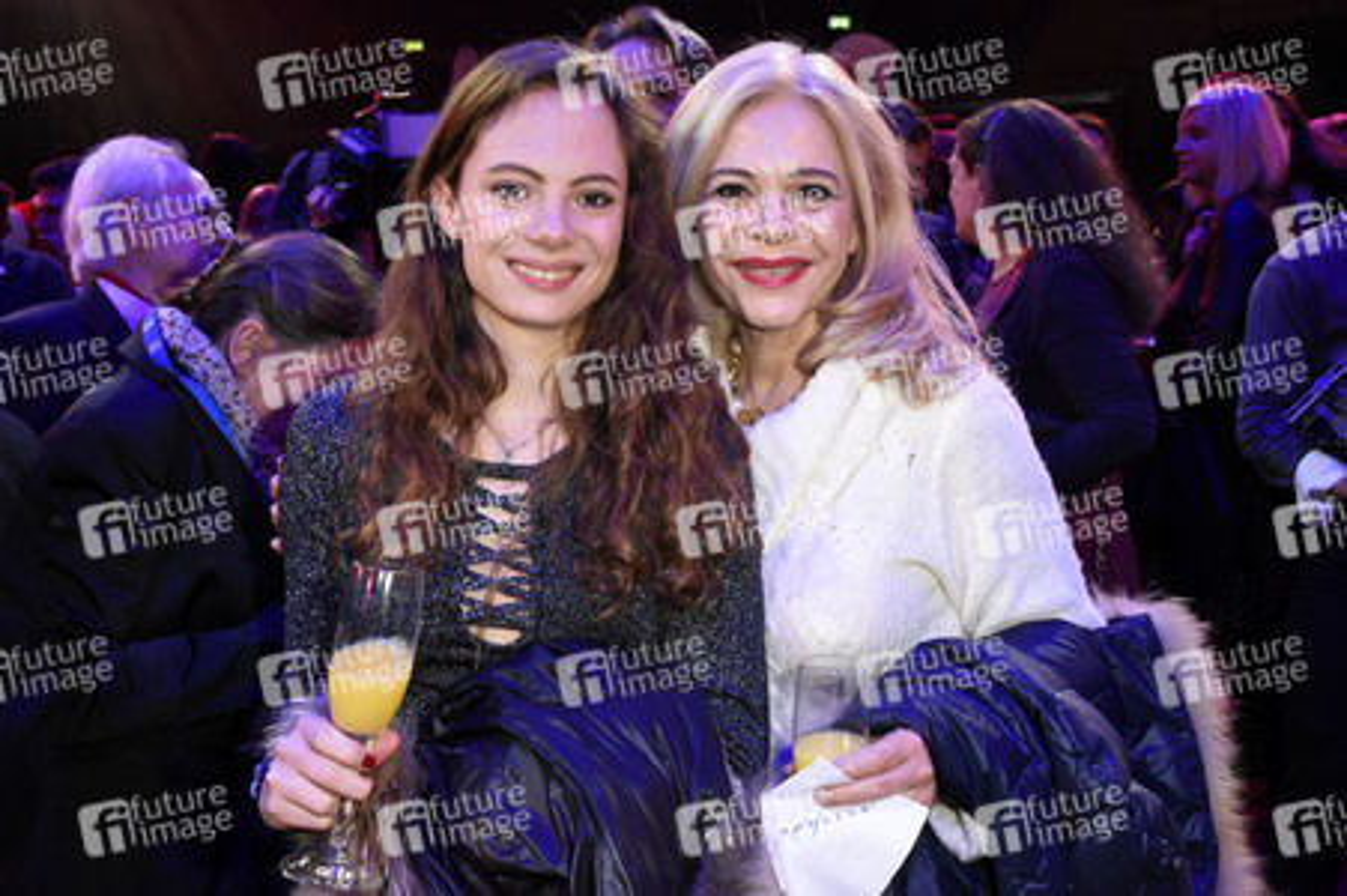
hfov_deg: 49.6
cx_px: 674
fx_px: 1458
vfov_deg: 34.2
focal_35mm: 39
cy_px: 448
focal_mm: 26
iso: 1600
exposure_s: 1/160
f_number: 6.3
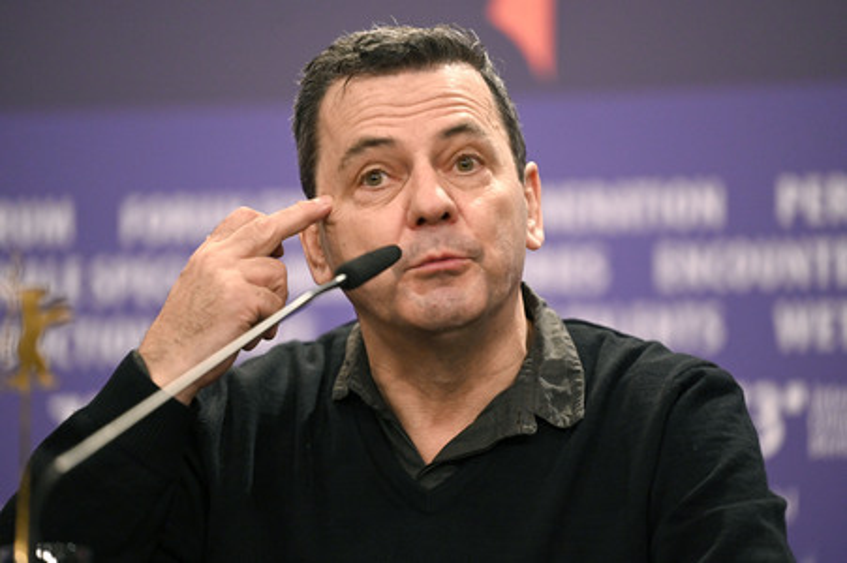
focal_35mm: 200
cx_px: 424
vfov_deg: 6.9
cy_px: 282
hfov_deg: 10.3
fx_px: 4702
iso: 4000
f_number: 2.8
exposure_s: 1/1250
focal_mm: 200
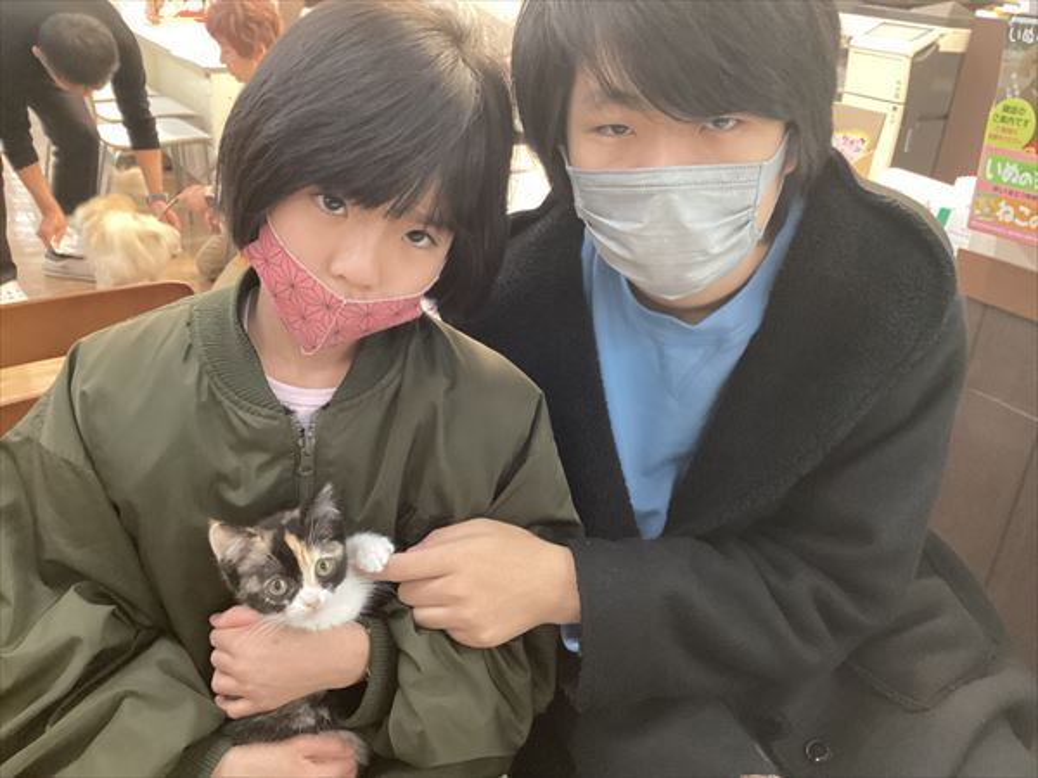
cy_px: 389
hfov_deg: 58.4
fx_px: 930
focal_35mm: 31
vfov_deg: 45.4
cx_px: 519
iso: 400
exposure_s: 1/40
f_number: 2.4
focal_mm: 3.3
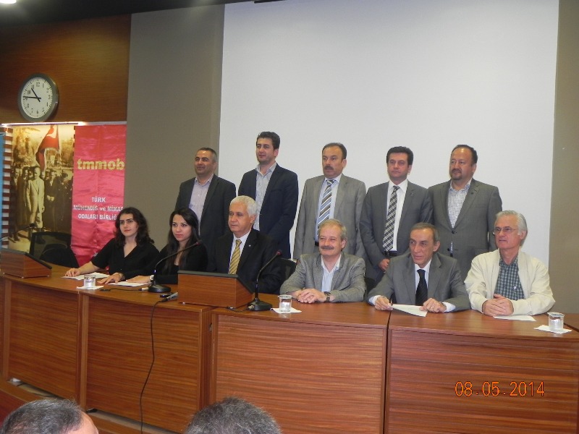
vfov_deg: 42.9
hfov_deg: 55.4
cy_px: 217
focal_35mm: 33
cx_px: 290
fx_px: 552
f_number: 2.8
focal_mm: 5.9
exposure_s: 1/30
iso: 200
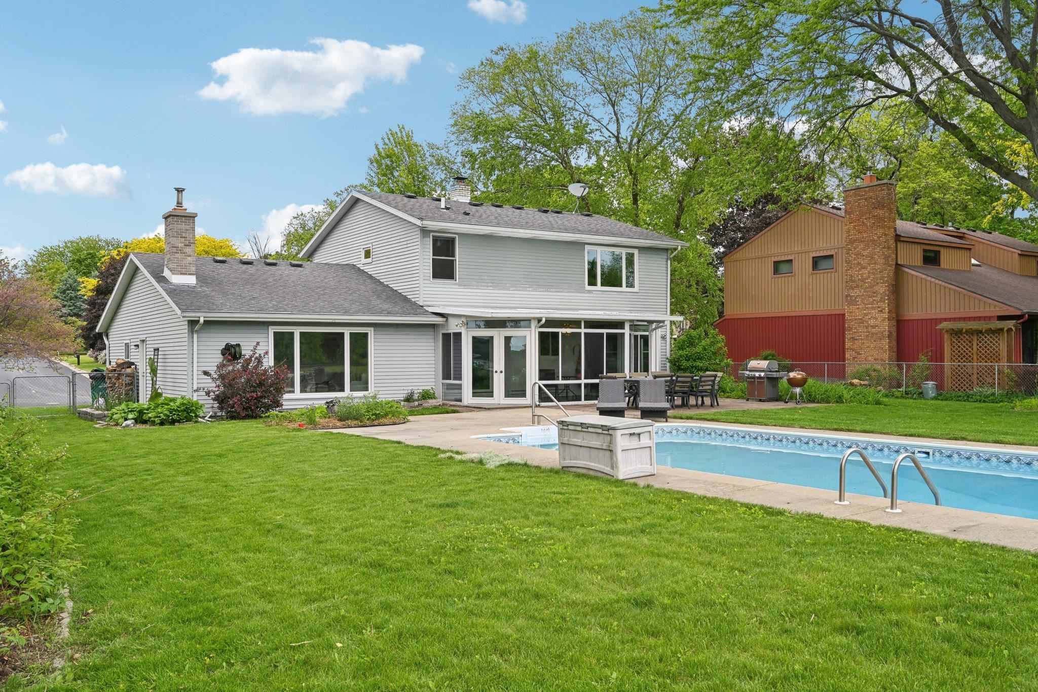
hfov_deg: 61.9
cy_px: 346
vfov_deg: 43.6
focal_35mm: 30
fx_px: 865
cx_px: 519
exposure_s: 1/640
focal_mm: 30
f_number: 8
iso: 400
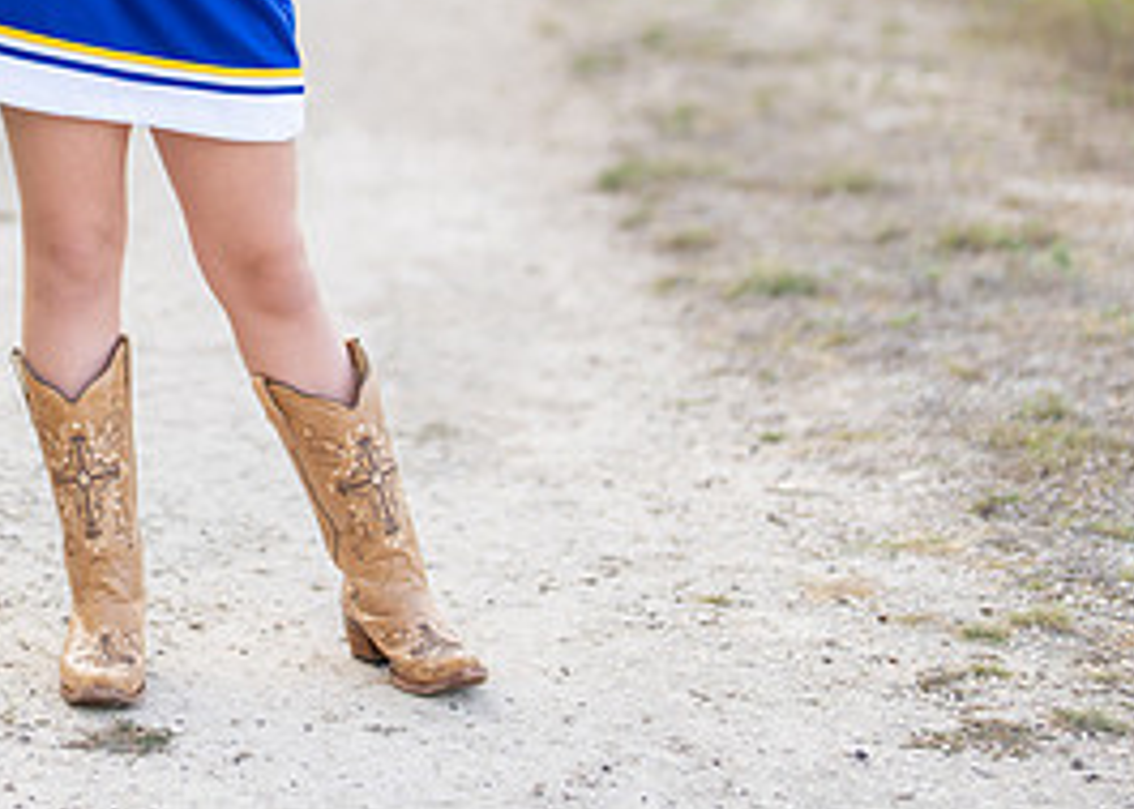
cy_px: -45
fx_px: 4024
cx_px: 155
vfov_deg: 11.3
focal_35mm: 125
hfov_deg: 15.9
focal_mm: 50
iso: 100
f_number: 1.2
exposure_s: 1/800
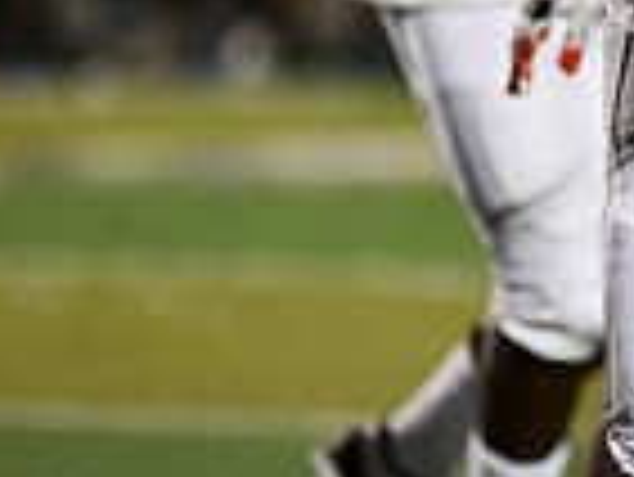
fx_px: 21759
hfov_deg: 1.7
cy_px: 106
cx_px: 899
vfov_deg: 1.3
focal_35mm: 1187
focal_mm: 300
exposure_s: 1/1000
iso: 3200
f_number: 2.8
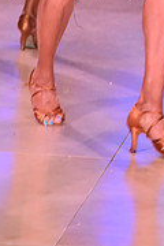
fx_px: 2460
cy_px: -146
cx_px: 228
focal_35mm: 360
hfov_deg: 3.8
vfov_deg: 5.7
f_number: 7.1
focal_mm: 112
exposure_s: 1/320
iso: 2500
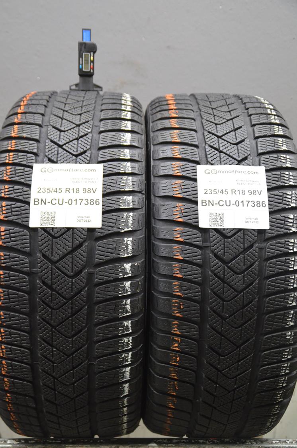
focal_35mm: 42
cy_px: 224
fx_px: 522
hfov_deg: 31.8
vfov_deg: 46.5
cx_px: 148
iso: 2200
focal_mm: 28
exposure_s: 1/30
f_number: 4
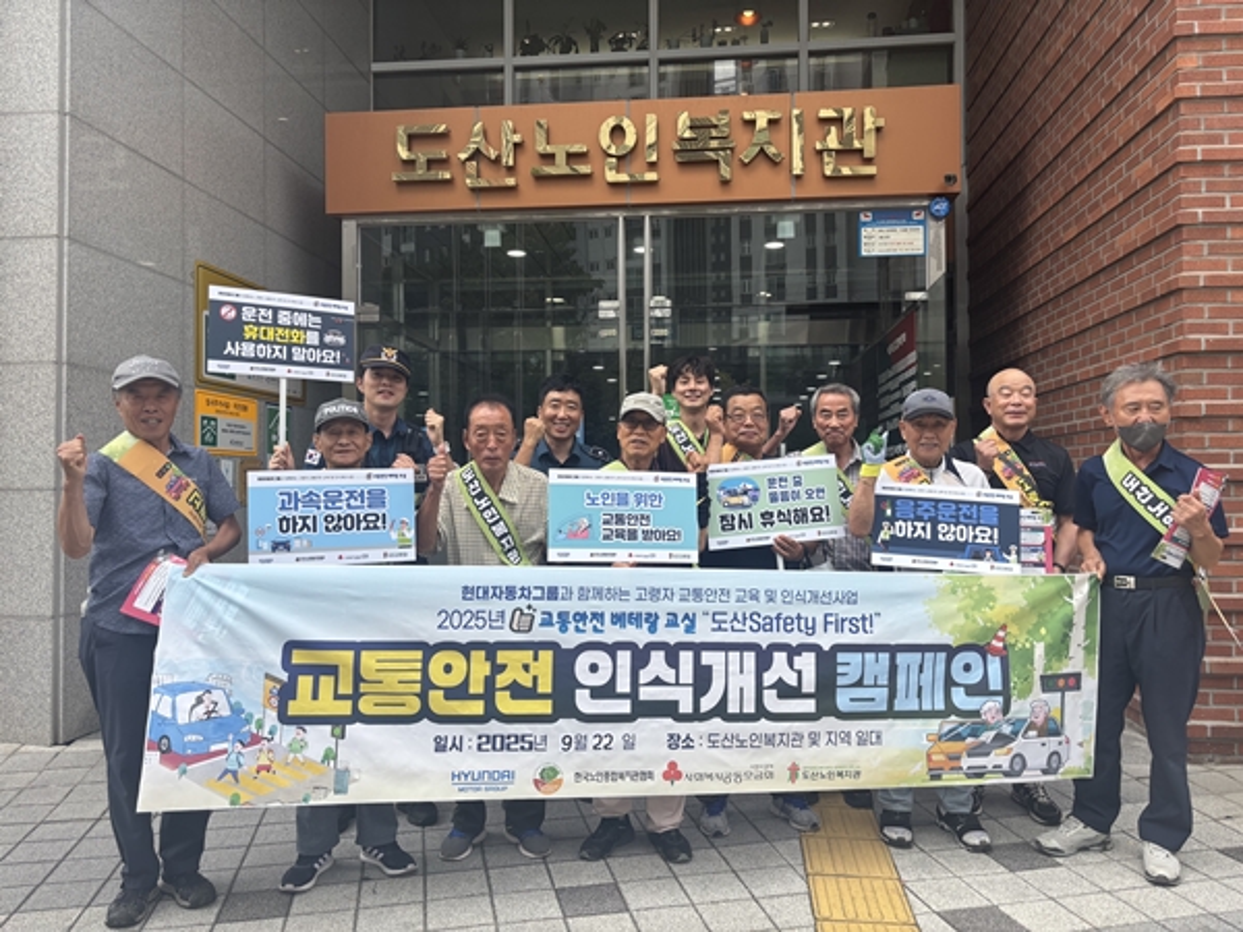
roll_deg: -0.2
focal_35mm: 26
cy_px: 466
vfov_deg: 53.1
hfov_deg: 67.3
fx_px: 934
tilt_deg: +1.0
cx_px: 622
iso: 50
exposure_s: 1/641
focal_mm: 5.96
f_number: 1.6
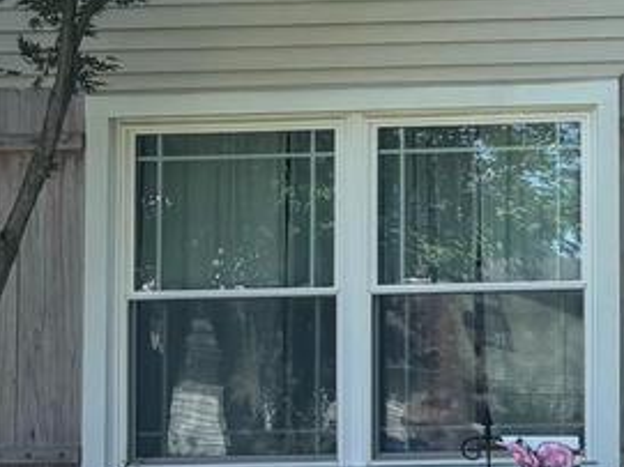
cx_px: 1287
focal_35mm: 138
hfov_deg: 12.4
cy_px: 322
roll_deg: +0.3
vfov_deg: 10.7
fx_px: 2487
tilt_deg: +3.3
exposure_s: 1/1080
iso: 50
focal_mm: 5.96
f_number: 1.6
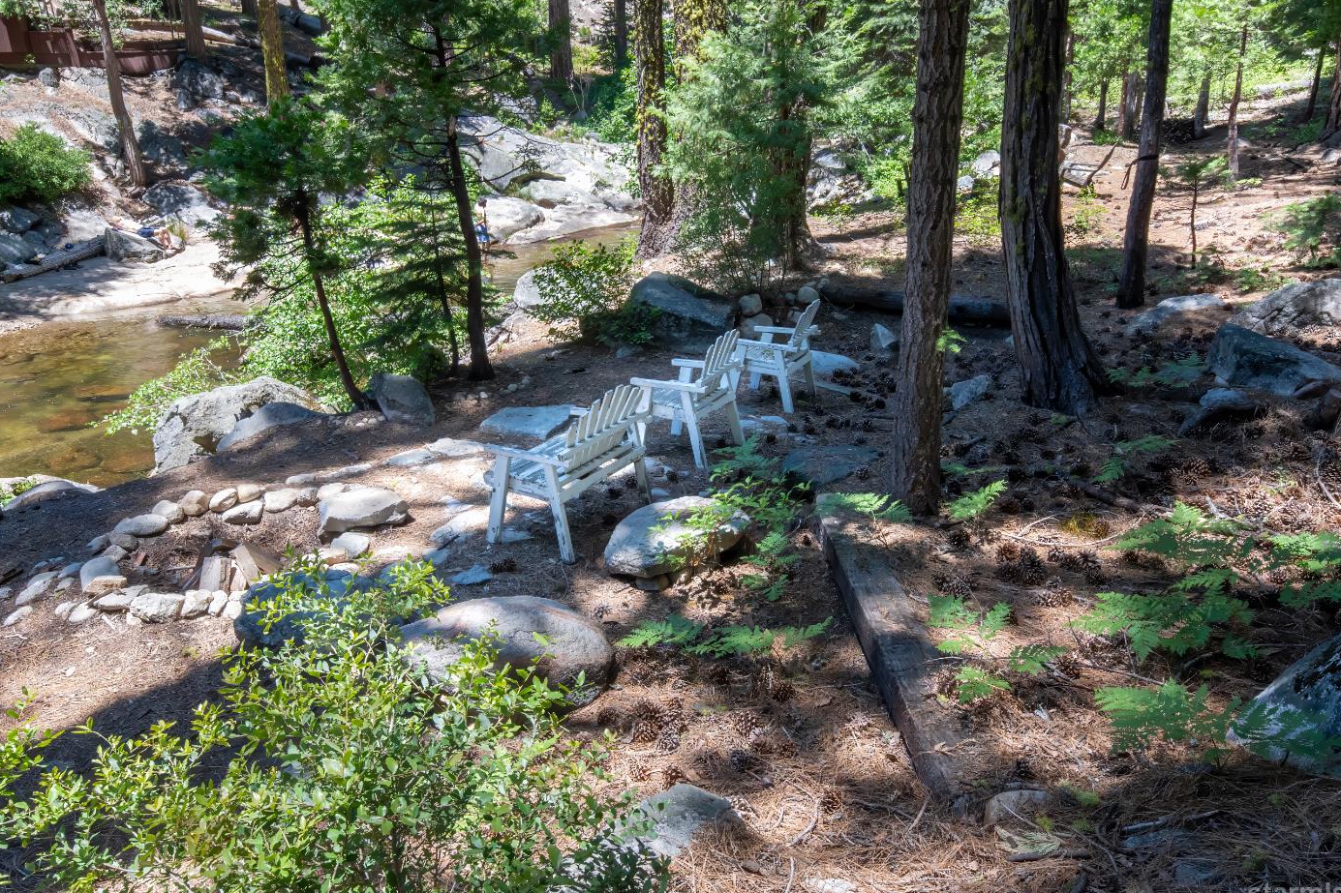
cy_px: 433
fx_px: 968
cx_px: 636
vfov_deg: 49.5
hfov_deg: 69.4
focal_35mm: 26
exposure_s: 1/100
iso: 720
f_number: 14
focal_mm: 16
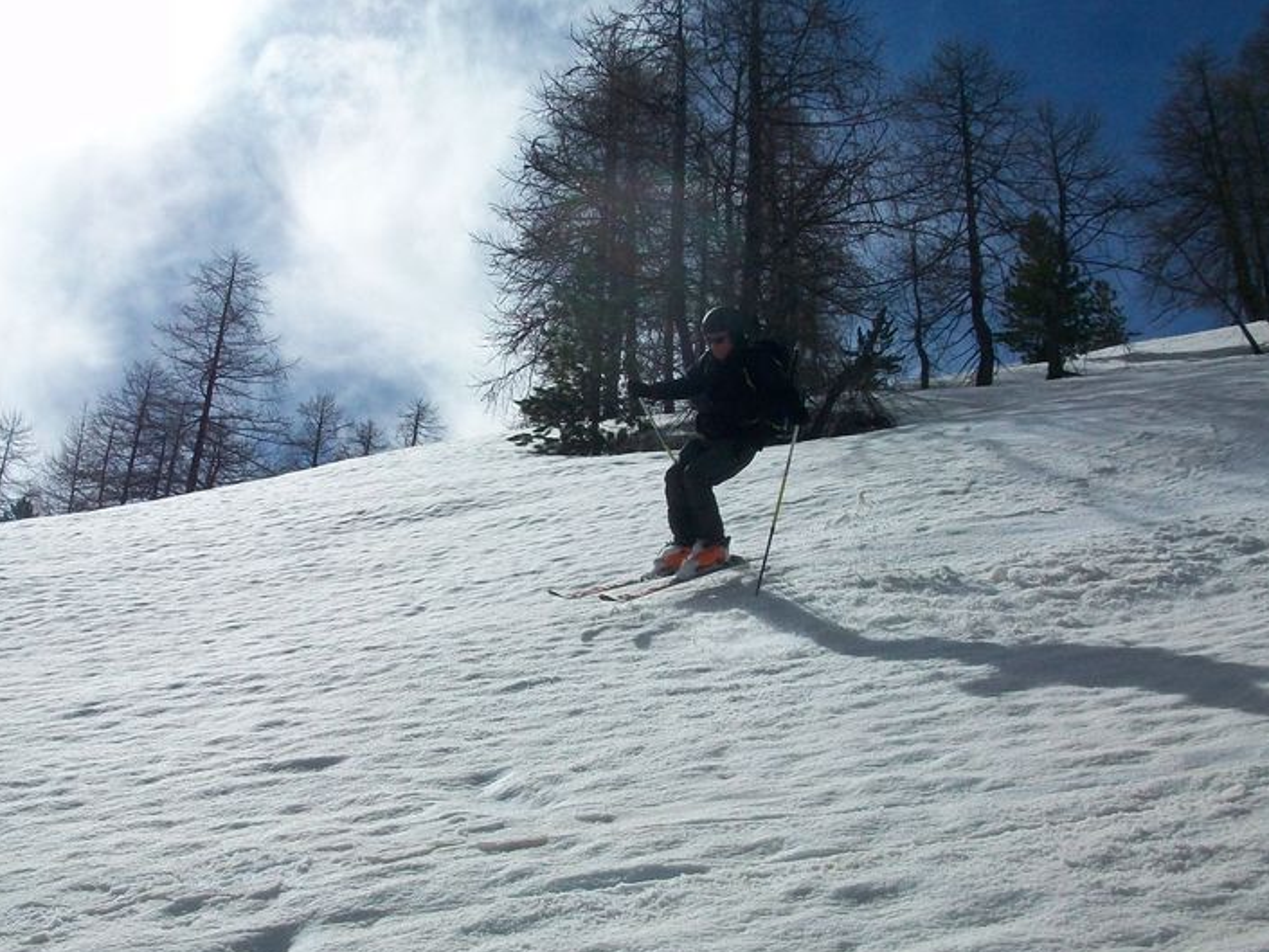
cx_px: 631
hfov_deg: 42.1
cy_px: 484
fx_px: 1650
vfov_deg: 32.2
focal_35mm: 45
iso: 80
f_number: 5.5
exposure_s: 1/1401
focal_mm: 5.7
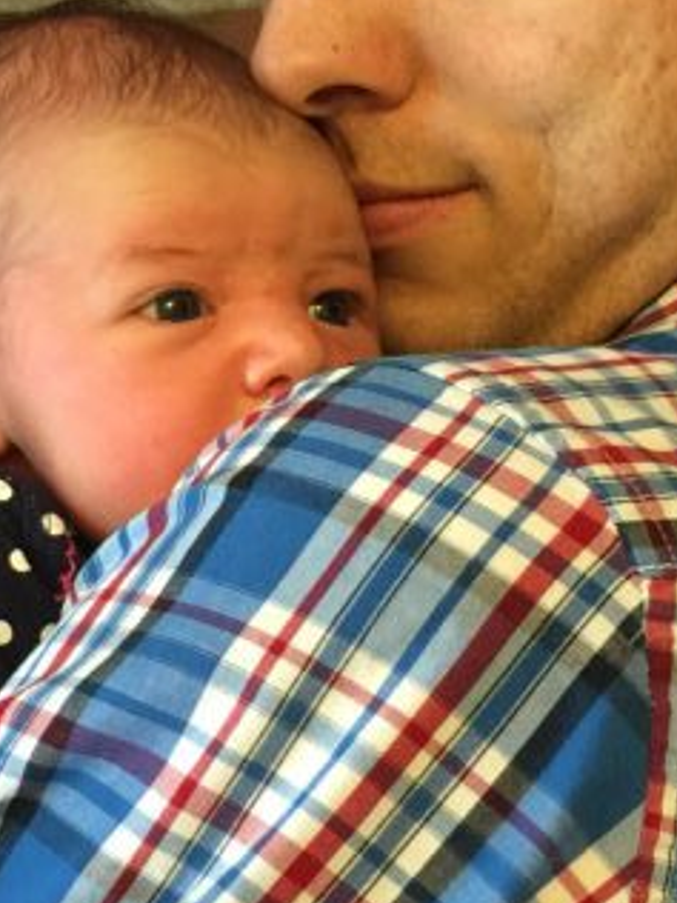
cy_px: 329
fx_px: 2451
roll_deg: +0.8
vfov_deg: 20.8
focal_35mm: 94
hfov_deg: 15.7
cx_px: 171
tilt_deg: -4.3
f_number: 2.2
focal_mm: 4.15
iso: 100
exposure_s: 1/15
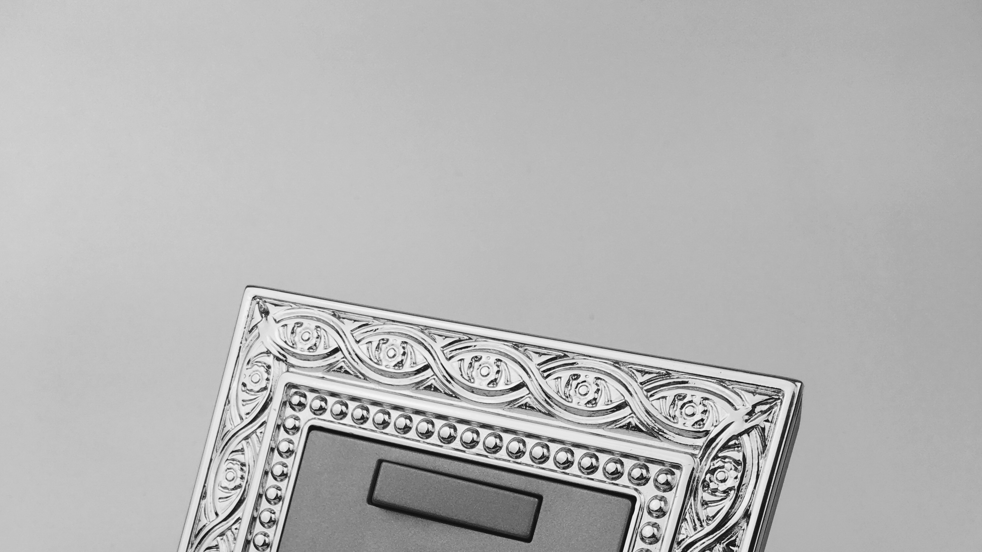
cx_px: 490
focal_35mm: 43
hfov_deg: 47.4
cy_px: 638
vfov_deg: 25.3
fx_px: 1120
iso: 25
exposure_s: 1/100
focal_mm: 4.15
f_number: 2.2
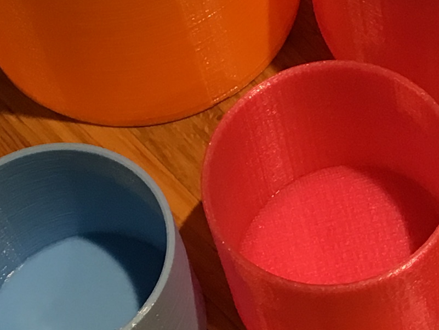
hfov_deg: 13.0
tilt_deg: -60.4
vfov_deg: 10.2
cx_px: 583
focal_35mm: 146
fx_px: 1852
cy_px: 99
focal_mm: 4.15
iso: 64
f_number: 2.2
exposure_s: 1/30
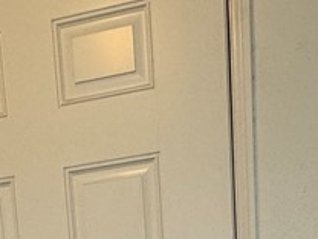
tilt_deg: -10.5
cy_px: 515
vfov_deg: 15.6
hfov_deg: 28.1
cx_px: 124
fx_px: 634
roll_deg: +4.4
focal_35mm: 69
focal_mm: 2.22
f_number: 2.2
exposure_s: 1/120
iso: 200
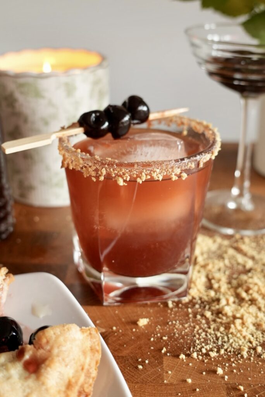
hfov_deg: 41.9
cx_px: 132
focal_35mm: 31
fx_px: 346
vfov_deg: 59.7
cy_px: 198
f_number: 2.8
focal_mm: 20.9
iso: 640
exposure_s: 1/100
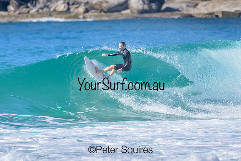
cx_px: 120
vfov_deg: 1.4
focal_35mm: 1000
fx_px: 6696
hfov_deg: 2.1
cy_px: 80
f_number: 11
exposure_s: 1/2000
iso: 1600
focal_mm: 1000
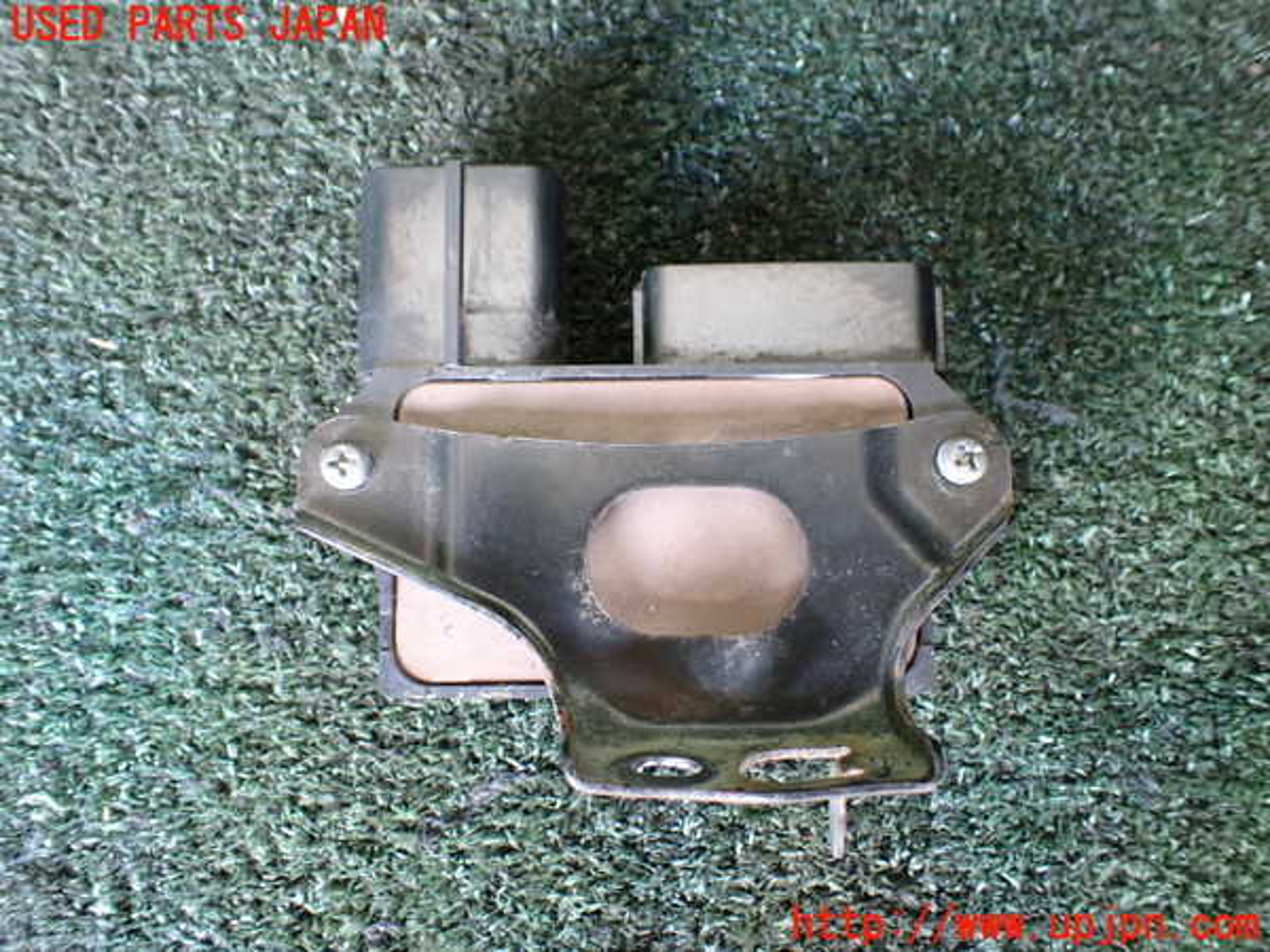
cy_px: 476
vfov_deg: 46.8
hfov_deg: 60.0
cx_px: 635
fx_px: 1101
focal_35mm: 30
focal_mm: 5.4
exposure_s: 1/80
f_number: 2.3
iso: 800
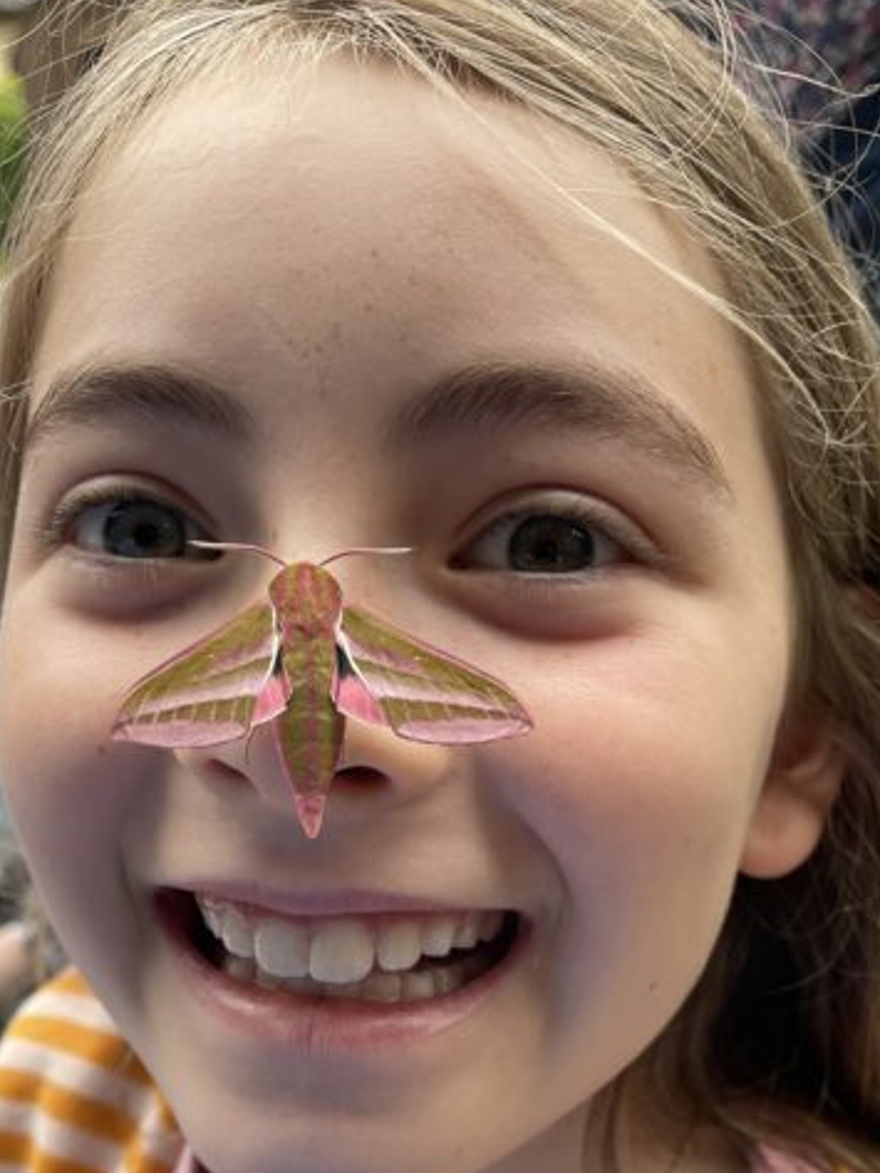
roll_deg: -3.6
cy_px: 918
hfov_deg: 32.9
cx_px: 421
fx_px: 1491
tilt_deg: -21.8
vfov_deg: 41.3
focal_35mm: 44
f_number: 1.6
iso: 32
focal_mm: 4.2
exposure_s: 1/237
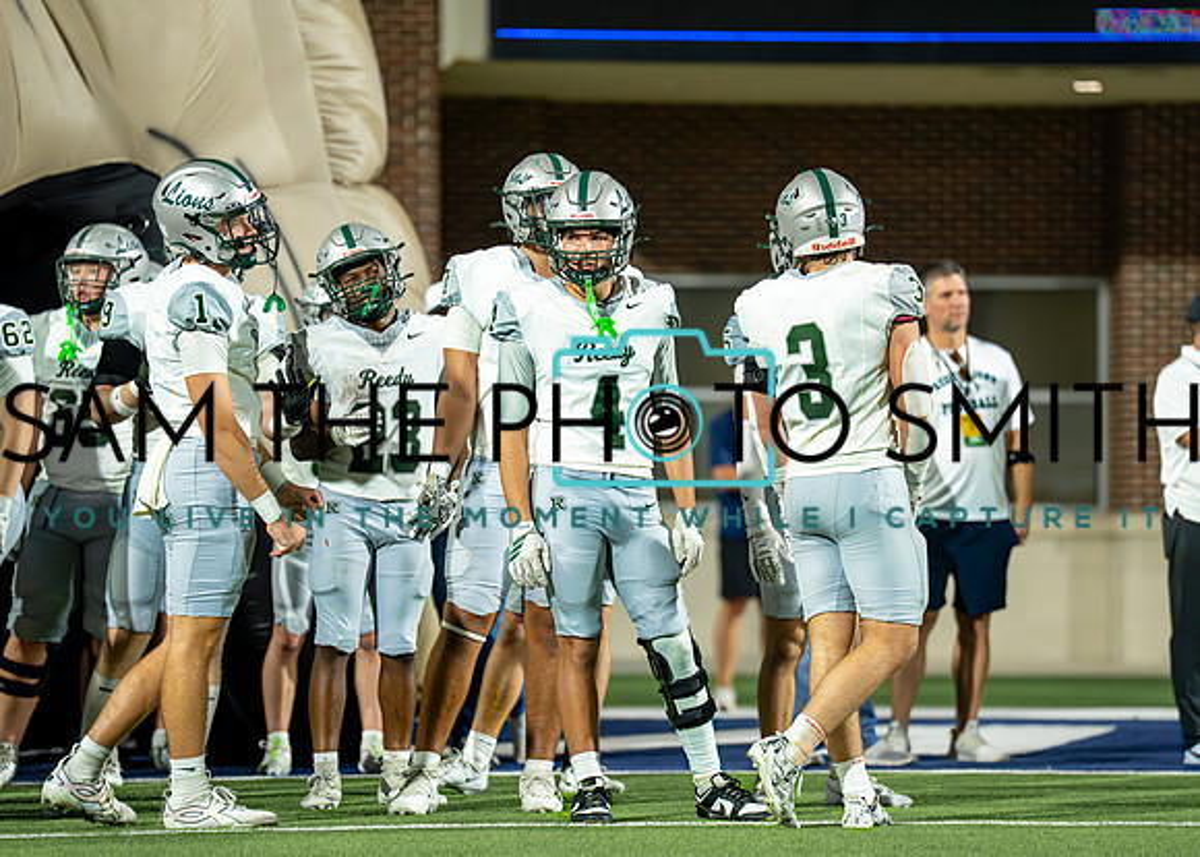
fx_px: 6545
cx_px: 646
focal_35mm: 192
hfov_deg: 10.5
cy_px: 429
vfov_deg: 7.5
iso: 3200
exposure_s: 1/1600
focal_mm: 182
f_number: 2.8
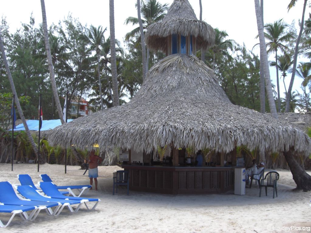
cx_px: 156
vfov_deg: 37.7
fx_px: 341
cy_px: 116
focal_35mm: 38
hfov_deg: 49.0
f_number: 2.7
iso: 64
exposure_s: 1/250
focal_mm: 6.2
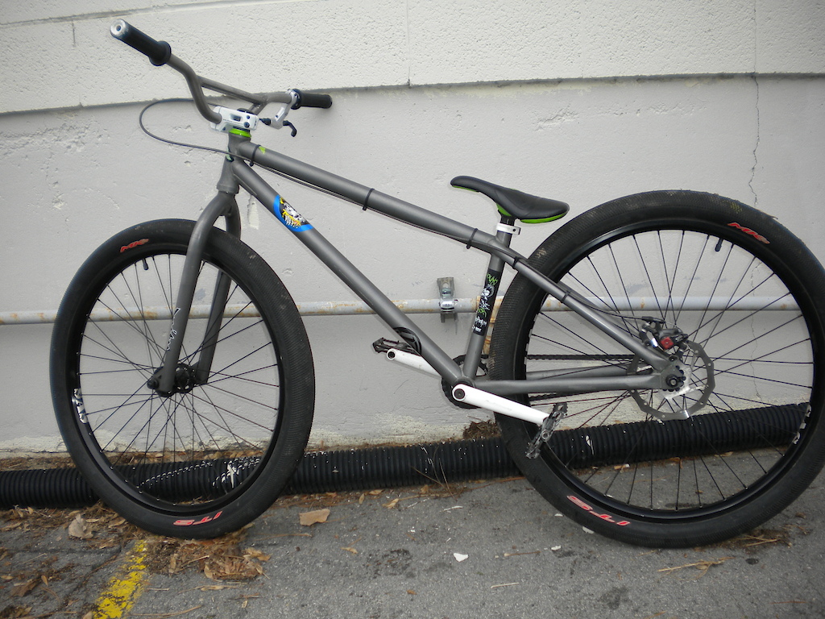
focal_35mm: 35
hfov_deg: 52.6
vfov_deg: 40.7
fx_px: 834
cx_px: 412
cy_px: 310
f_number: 3.1
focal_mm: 6.3
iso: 80
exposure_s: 1/219
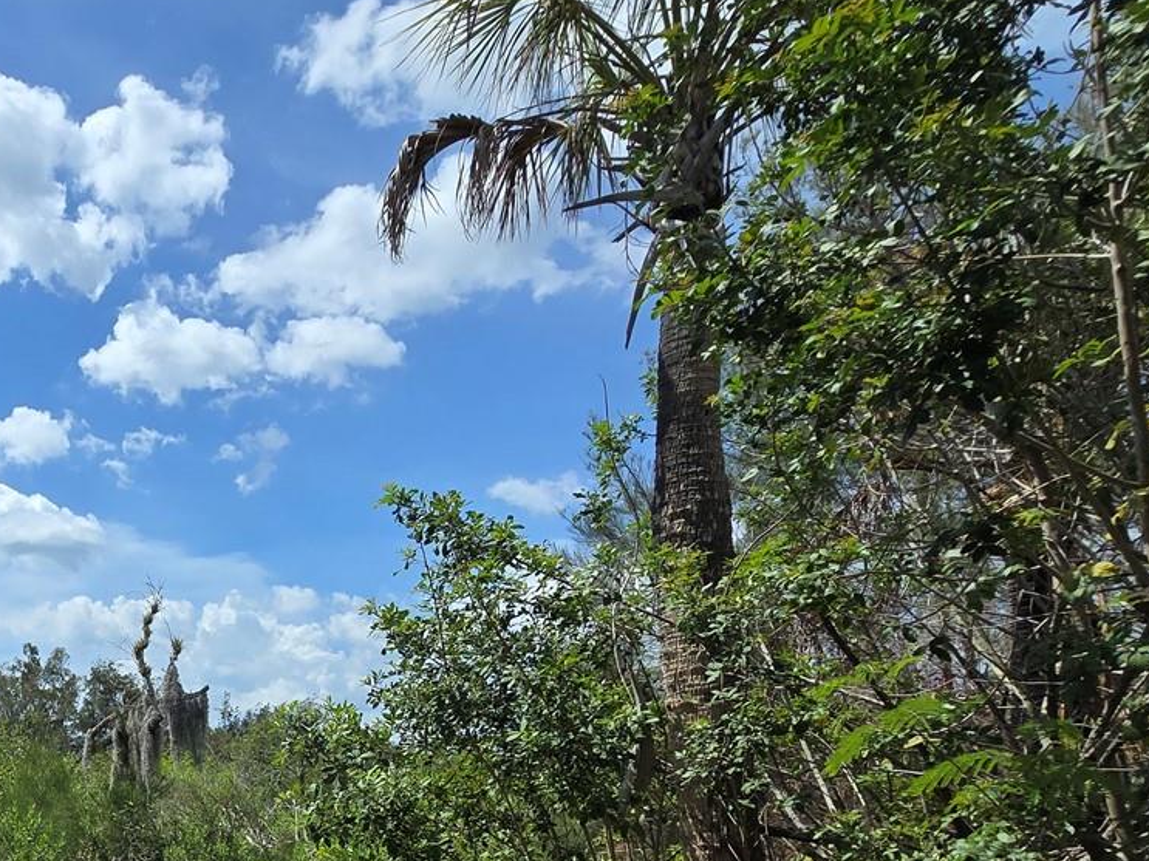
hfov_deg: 54.0
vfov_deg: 44.2
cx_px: 82
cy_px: 812
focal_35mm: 28
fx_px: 929
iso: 50
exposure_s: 1/3436
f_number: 2.2
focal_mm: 2.2
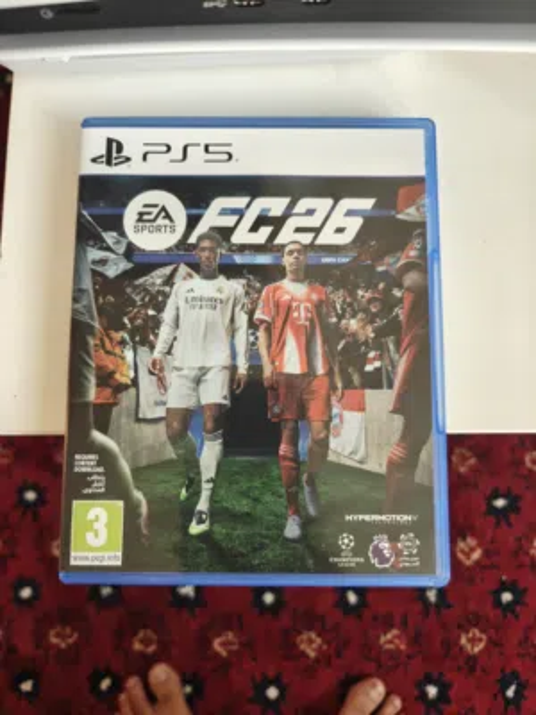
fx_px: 475
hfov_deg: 58.9
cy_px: 358
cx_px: 268
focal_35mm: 23
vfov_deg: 73.9
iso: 1600
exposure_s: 1/74
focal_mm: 6.06
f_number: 1.6
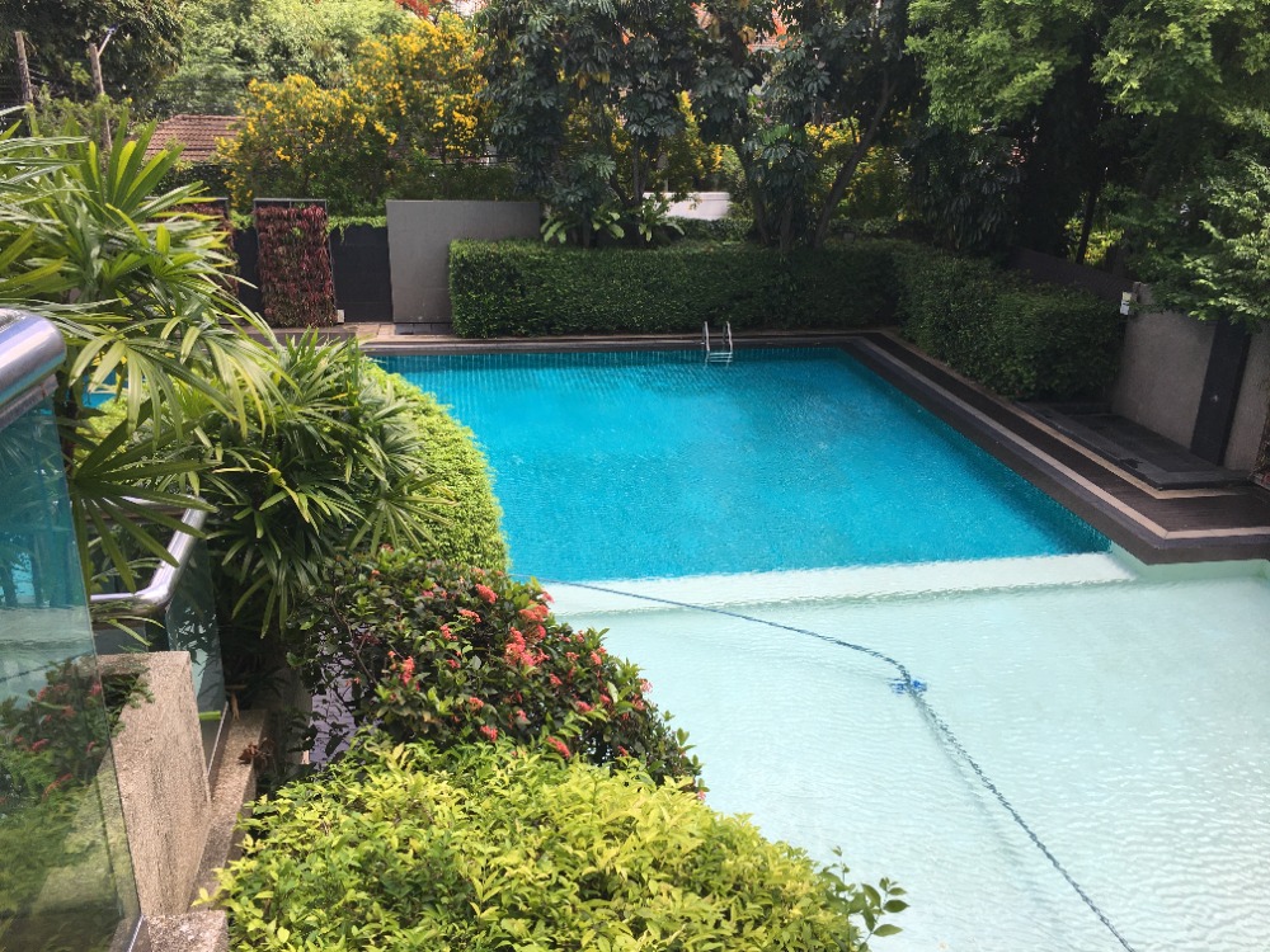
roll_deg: +0.5
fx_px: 1064
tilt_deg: -20.0
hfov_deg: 61.7
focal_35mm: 29
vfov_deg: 48.2
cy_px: 476
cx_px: 635
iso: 25
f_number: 2.2
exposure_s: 1/530
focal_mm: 4.15
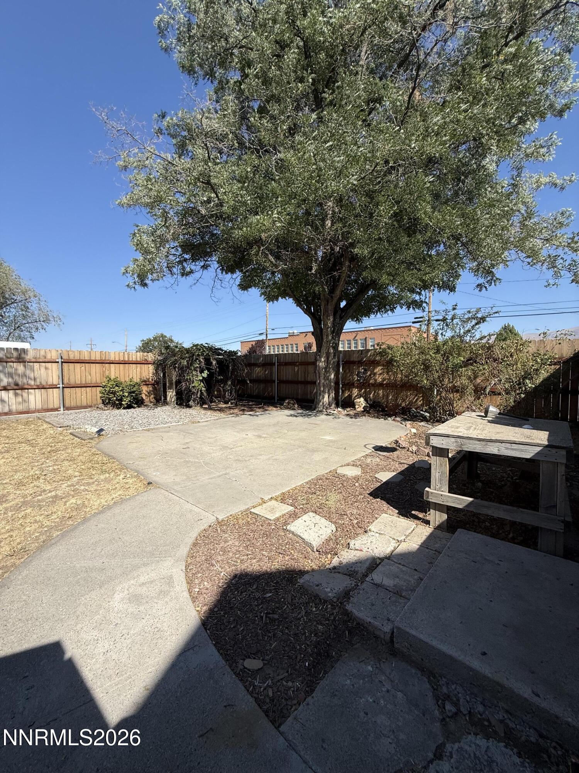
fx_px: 312
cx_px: 290
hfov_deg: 85.7
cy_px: 386
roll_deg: -0.2
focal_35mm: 14
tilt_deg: -2.4
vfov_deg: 102.1
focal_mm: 2.22
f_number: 2.2
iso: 50
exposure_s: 1/2611
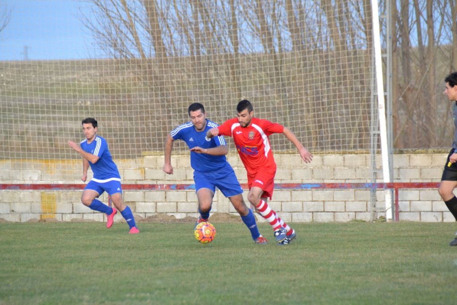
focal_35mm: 300
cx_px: 228
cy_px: 152
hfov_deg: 6.9
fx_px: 3807
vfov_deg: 4.6
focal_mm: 200
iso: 3200
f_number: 6.3
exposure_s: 1/1000
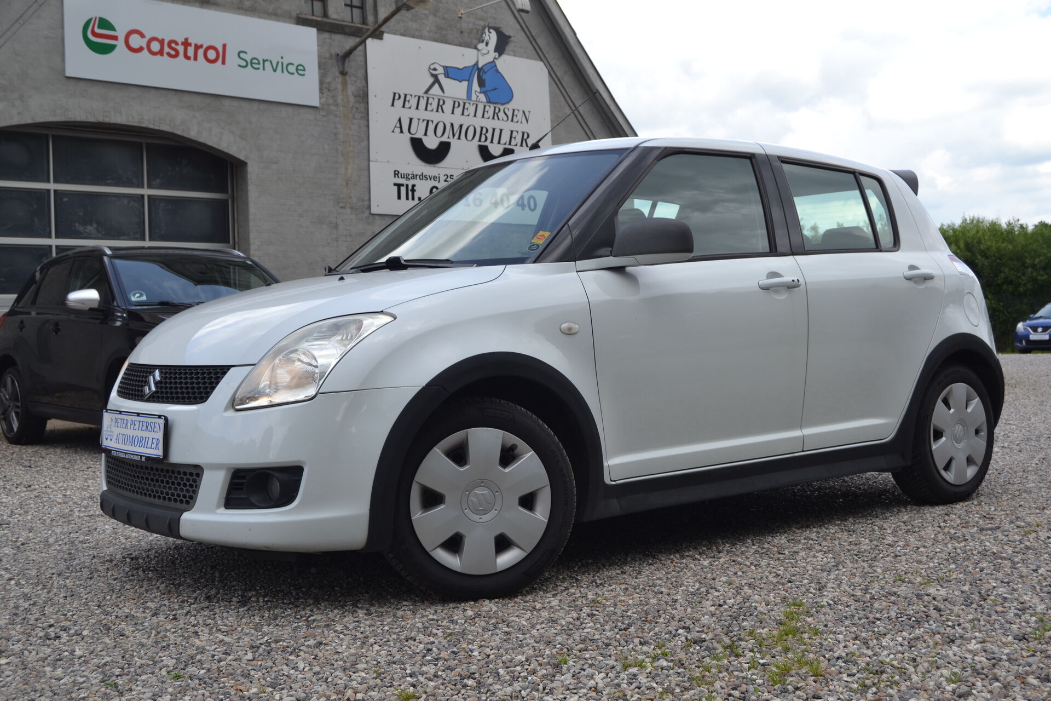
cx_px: 526
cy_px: 350
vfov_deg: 34.2
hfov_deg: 49.6
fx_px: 1138
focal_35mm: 39
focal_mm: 26
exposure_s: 1/200
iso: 100
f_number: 7.1
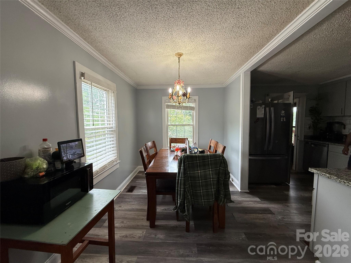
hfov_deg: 102.1
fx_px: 142
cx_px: 176
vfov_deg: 85.7
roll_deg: +0.6
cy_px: 132
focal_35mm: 14
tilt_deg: -3.1
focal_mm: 2.22
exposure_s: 1/120
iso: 200
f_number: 2.2
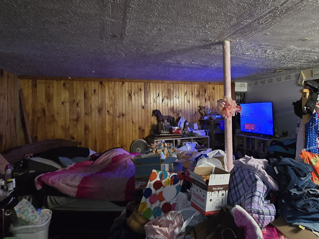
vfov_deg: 58.7
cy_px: 105
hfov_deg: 72.8
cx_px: 198
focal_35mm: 23
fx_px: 212
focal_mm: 2.2
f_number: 2.2
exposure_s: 1/30
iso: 1250
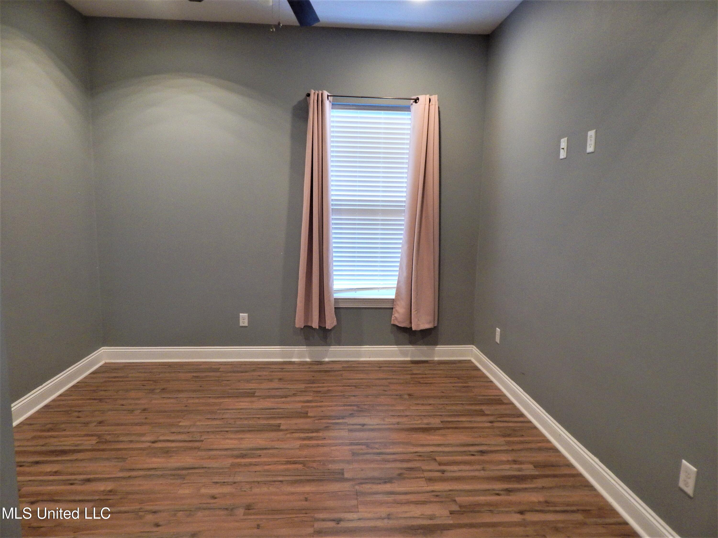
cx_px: 359
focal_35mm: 22
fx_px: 456
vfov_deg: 61.1
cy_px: 269
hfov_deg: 76.4
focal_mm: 4
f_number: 3
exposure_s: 1/30
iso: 250
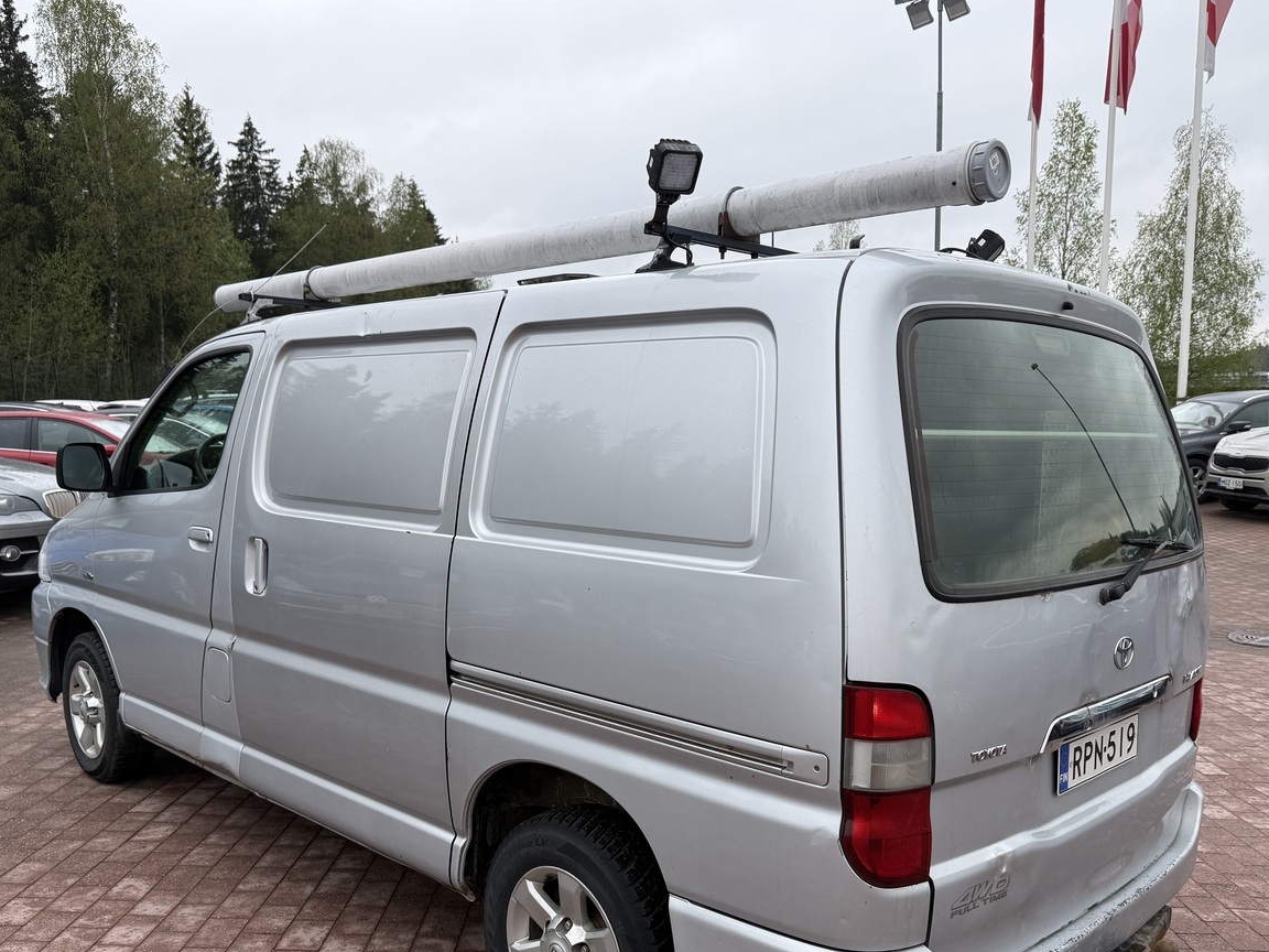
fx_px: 1100
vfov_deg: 46.5
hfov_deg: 60.0
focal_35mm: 30
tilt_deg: -10.4
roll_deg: +0.1
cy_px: 580
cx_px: 619
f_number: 1.78
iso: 80
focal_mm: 6.76
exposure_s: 1/979
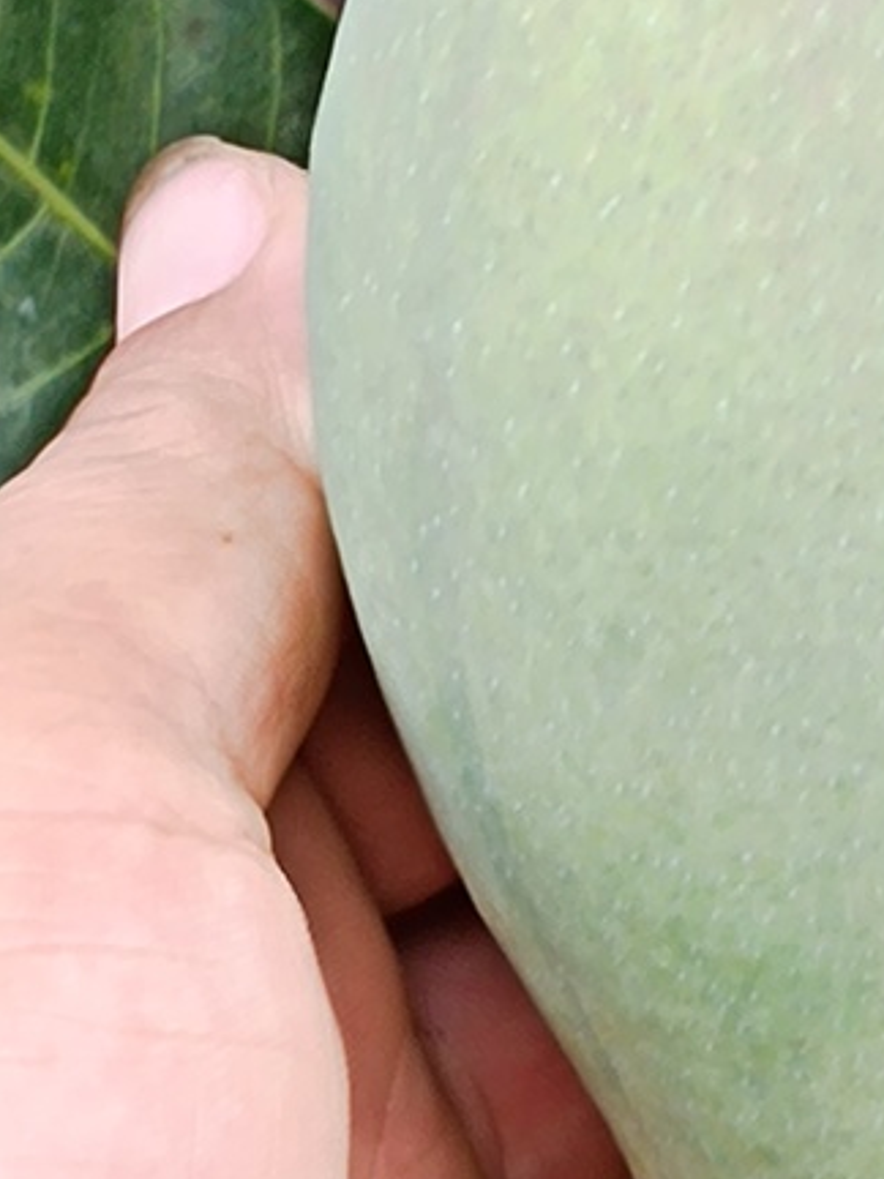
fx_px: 6810
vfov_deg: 9.9
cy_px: 435
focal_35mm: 200
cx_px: 1040
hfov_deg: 7.4
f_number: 1.8
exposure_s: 1/100
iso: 101
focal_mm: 4.05
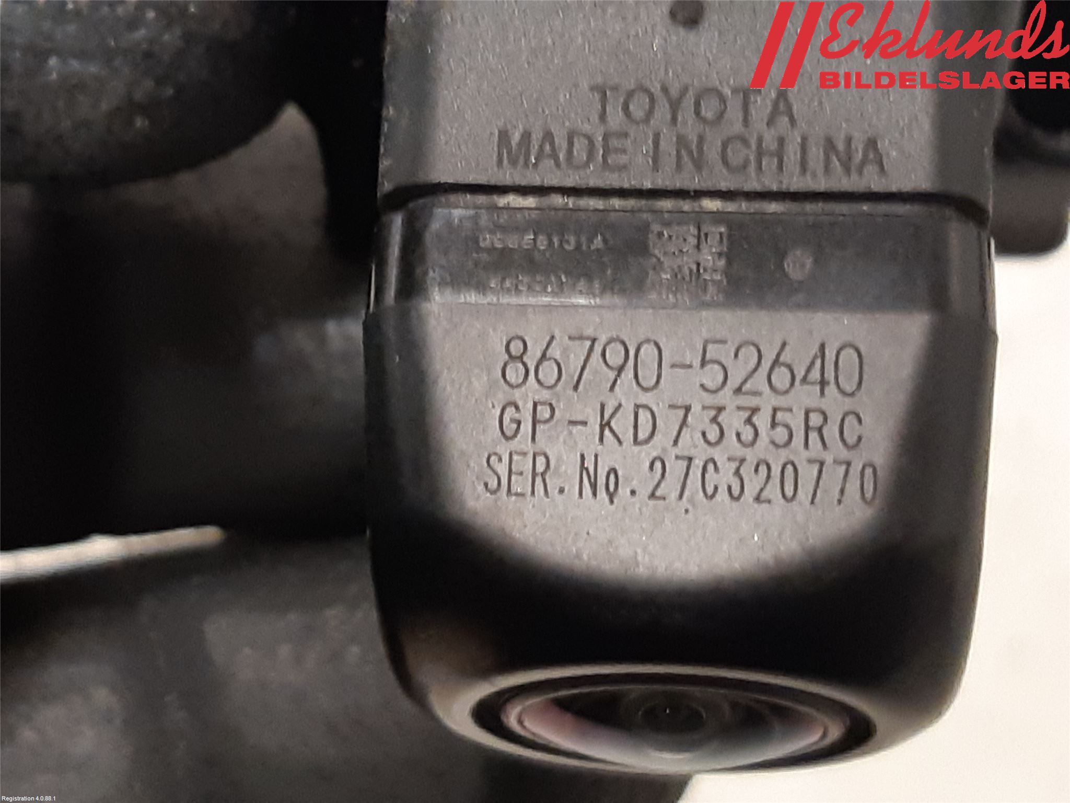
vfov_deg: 53.1
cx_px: 535
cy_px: 402
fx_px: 804
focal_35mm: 26
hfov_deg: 67.3
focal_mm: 3.93
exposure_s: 1/25
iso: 250
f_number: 1.7
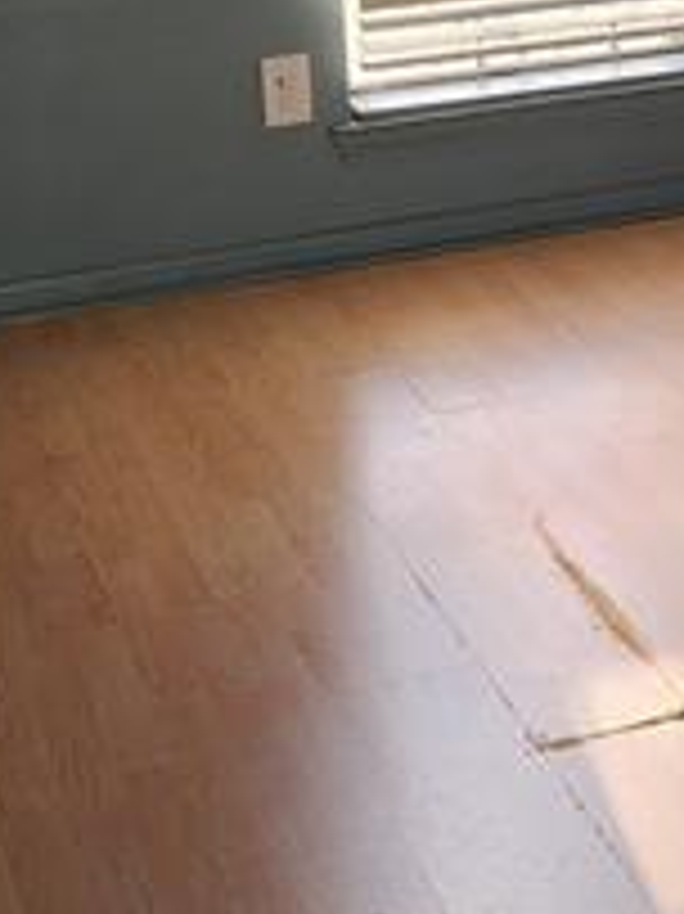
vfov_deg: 21.8
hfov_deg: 16.5
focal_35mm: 87
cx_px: 729
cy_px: 18
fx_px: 2295
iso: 40
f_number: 1.8
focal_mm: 6.4
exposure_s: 1/180
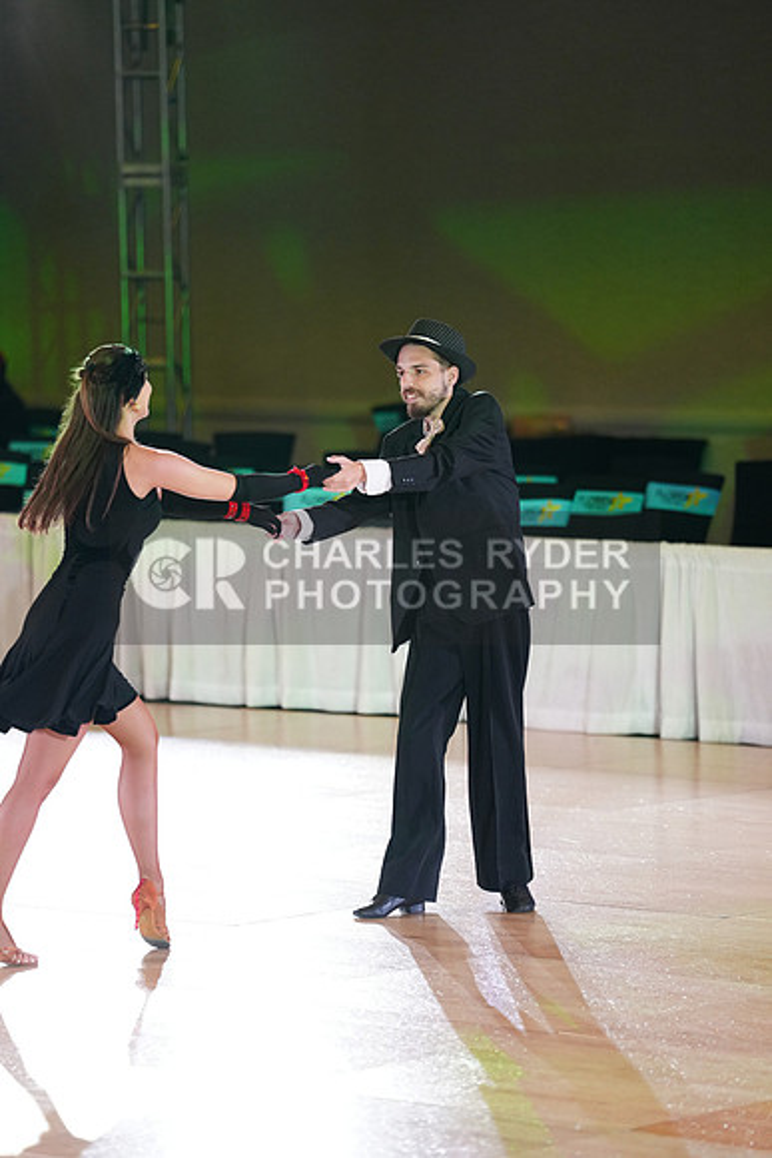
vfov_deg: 11.9
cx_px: 386
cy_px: 579
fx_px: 5561
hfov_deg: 7.9
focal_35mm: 173
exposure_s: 1/500
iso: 2500
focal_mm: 173
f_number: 2.8
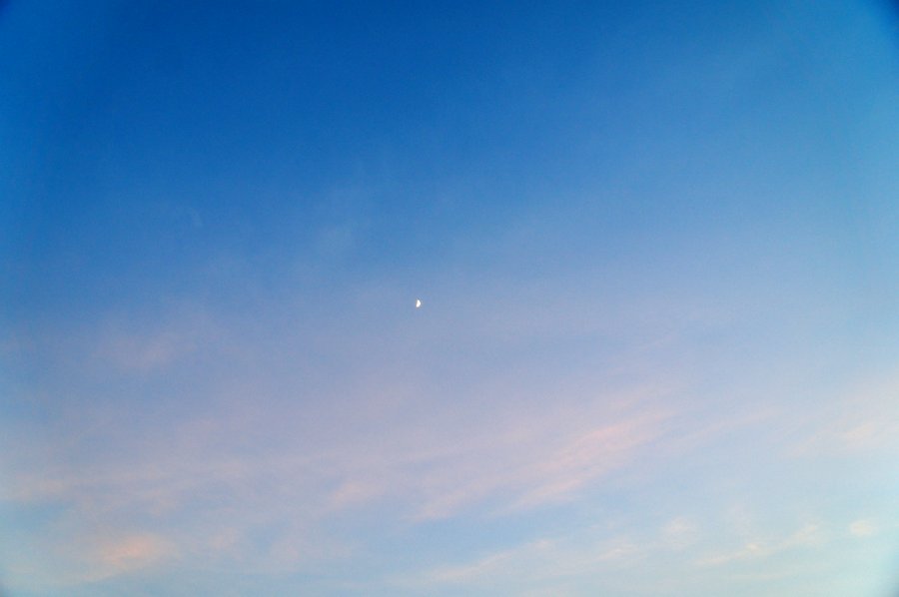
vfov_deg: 47.8
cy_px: 298
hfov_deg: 67.4
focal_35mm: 27
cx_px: 450
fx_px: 674
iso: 200
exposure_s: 1/125
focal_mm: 18
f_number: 5.6
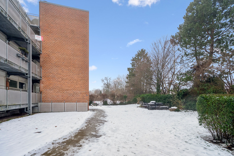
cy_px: 78
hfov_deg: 100.4
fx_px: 97
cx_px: 117
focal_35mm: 15
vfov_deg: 77.3
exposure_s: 1/200
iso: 320
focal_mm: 15
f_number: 5
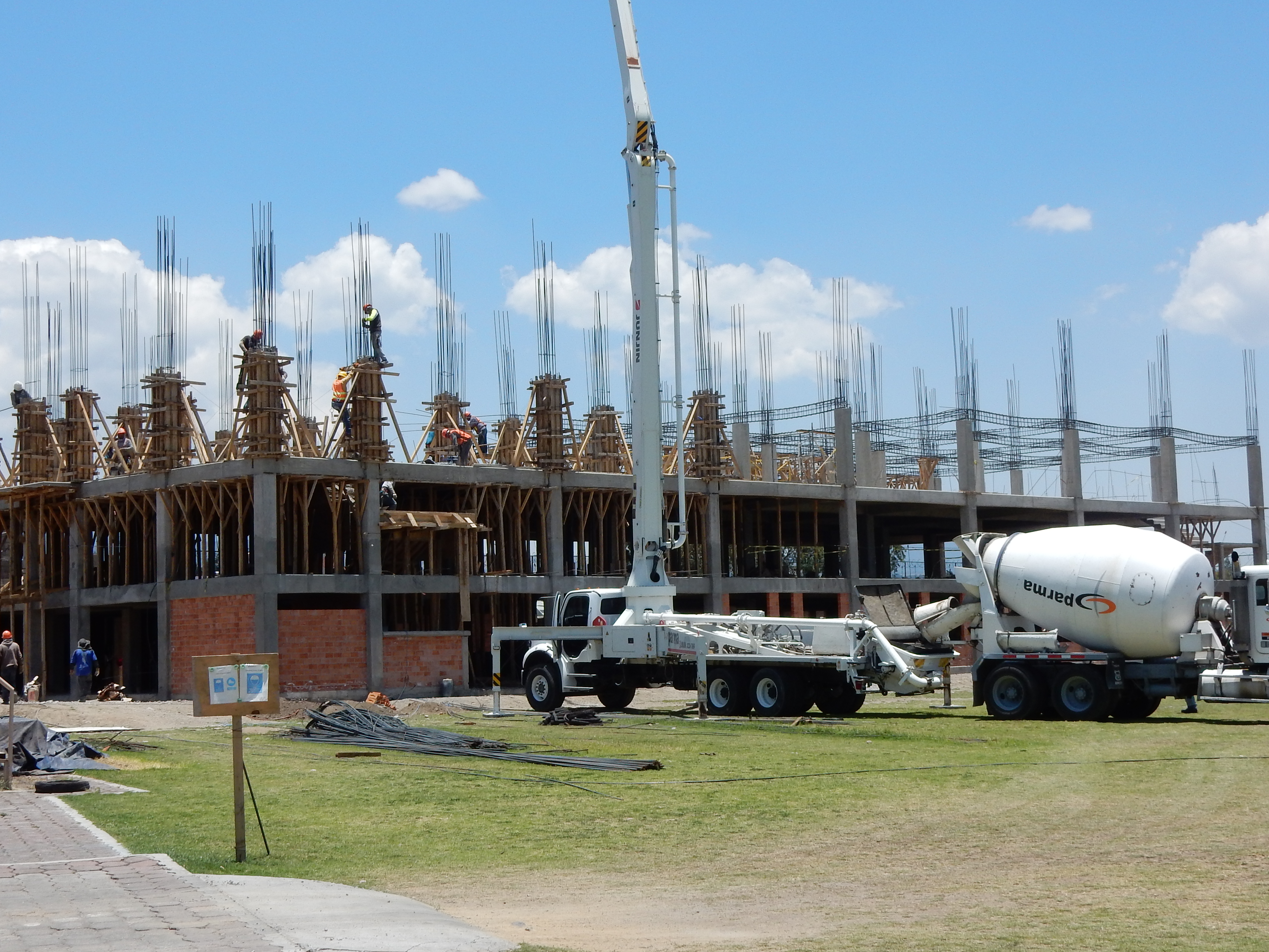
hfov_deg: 31.2
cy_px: 400
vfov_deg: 23.6
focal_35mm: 62
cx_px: 575
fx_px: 2273
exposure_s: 1/1250
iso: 125
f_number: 4.5
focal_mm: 9
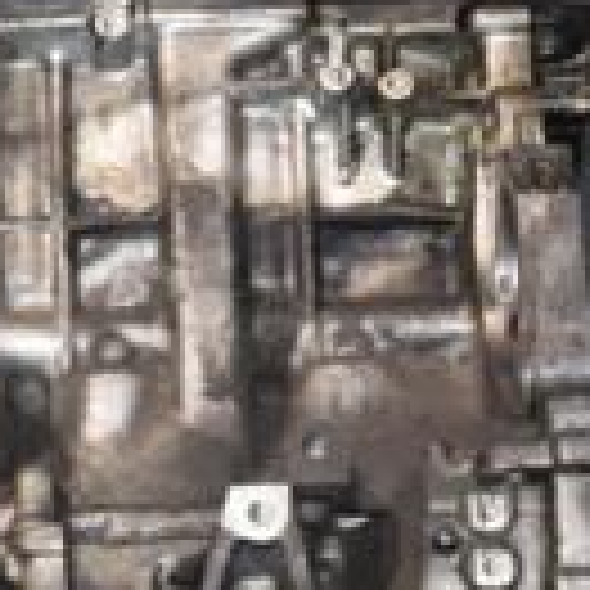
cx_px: -221
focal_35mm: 205
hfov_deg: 8.4
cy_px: 342
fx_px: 3952
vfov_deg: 8.5
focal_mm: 35
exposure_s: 1/60
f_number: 5
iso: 800
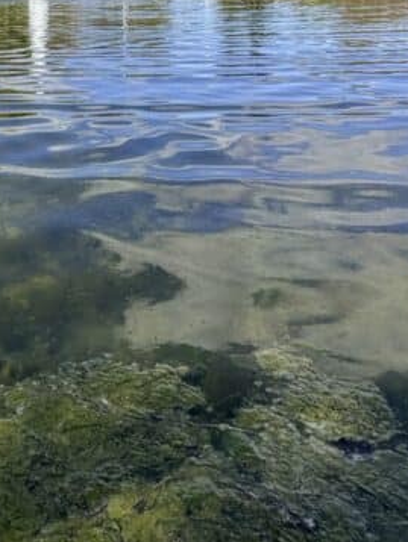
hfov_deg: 33.3
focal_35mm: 40
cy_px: 33
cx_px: 11
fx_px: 628
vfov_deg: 42.1
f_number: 2.2
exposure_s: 1/770
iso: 25
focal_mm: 2.22
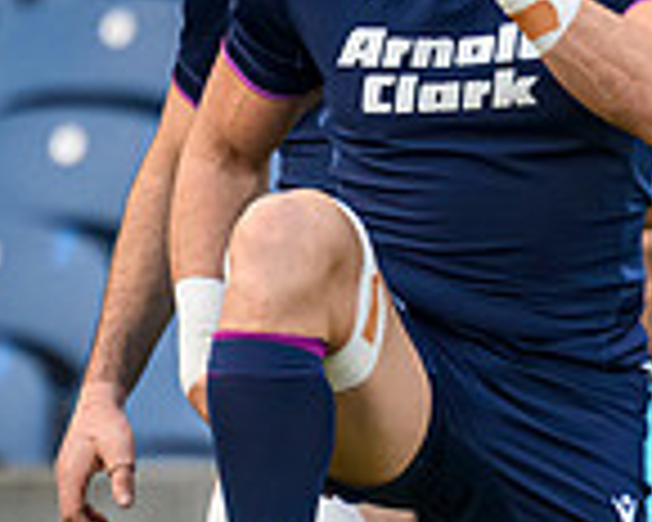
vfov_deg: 0.5
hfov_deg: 0.6
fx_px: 66188
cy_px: 343
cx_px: 946
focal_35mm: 3430
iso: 3200
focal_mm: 784
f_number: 5.6
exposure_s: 1/1250
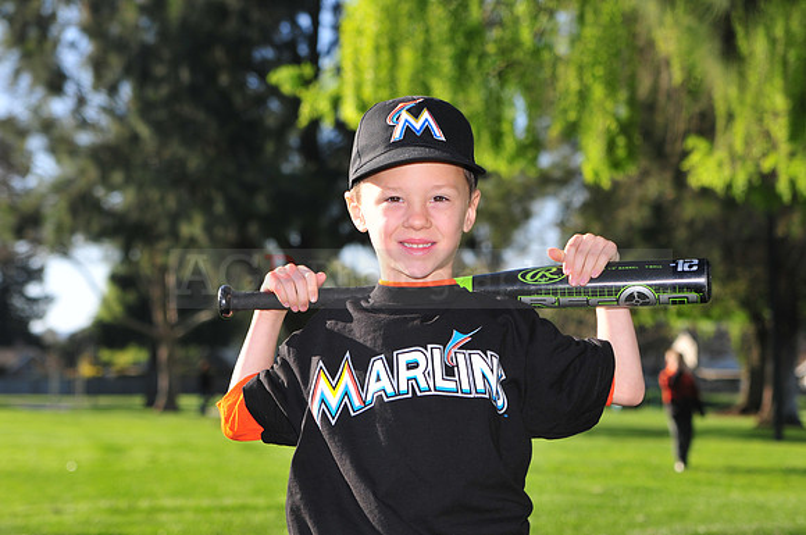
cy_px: 268
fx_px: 2213
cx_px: 403
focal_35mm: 99
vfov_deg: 13.8
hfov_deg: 20.6
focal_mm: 66
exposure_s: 1/800
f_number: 4.5
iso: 200
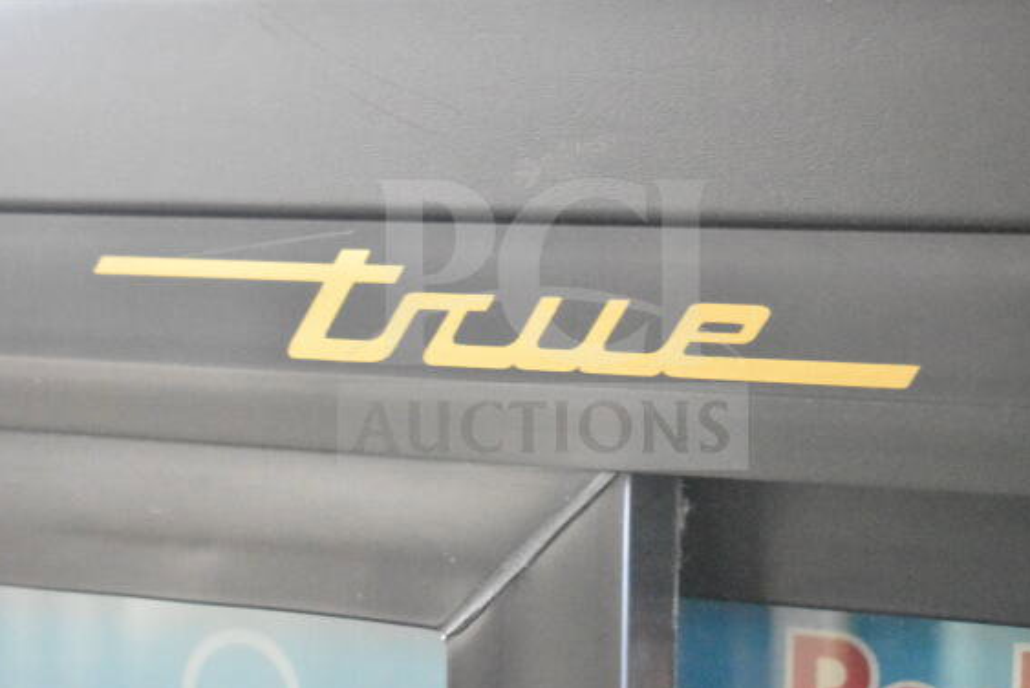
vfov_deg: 17.5
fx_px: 2233
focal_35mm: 78
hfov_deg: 26.0
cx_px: 542
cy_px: 325
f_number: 5.3
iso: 25600
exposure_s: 1/25
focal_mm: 48
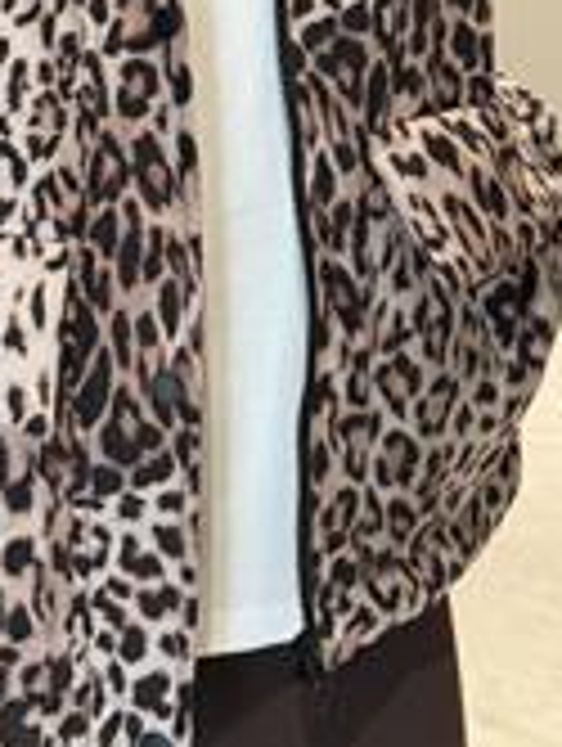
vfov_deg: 22.9
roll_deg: -1.5
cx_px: 63
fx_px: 1663
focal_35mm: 77
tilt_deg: -4.3
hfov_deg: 18.9
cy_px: -182
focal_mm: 6.76
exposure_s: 1/50
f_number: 1.78
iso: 500
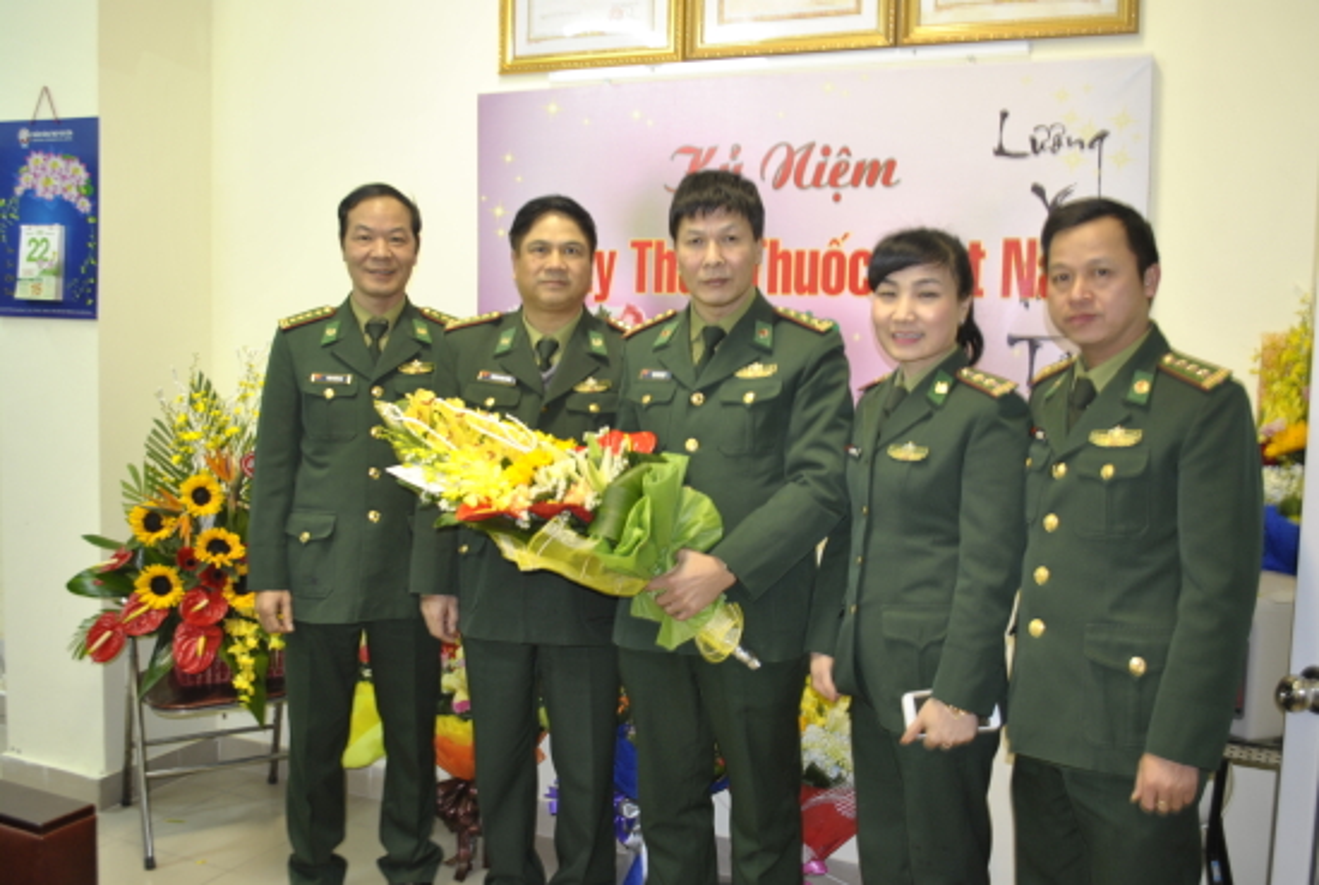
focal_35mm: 33
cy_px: 442
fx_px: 1211
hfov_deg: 57.1
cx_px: 660
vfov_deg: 40.1
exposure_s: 1/5
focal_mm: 22
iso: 200
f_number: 4
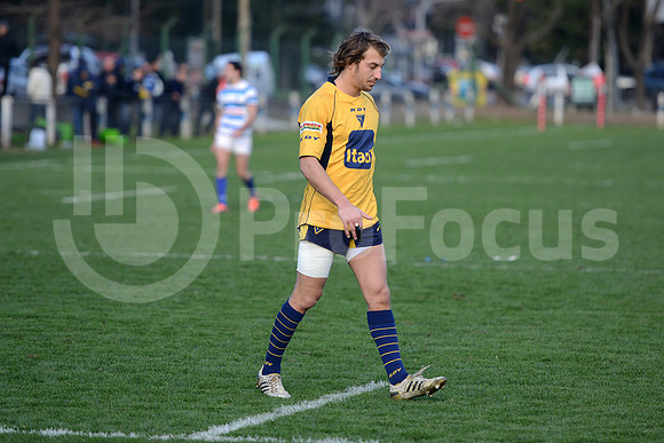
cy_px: 222
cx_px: 332
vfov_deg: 7.6
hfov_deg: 11.4
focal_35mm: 180
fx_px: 3321
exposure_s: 1/640
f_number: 2.8
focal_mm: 180
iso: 400
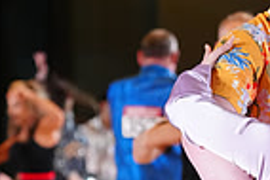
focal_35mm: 401
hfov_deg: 5.1
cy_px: 320
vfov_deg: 3.4
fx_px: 3011
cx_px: 294
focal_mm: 98
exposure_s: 1/400
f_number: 4
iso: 3200
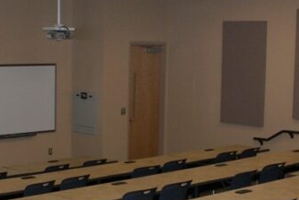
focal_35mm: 83
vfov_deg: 16.5
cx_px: 120
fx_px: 690
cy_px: 138
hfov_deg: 24.4
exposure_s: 1/60
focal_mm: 18
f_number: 5.6
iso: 400
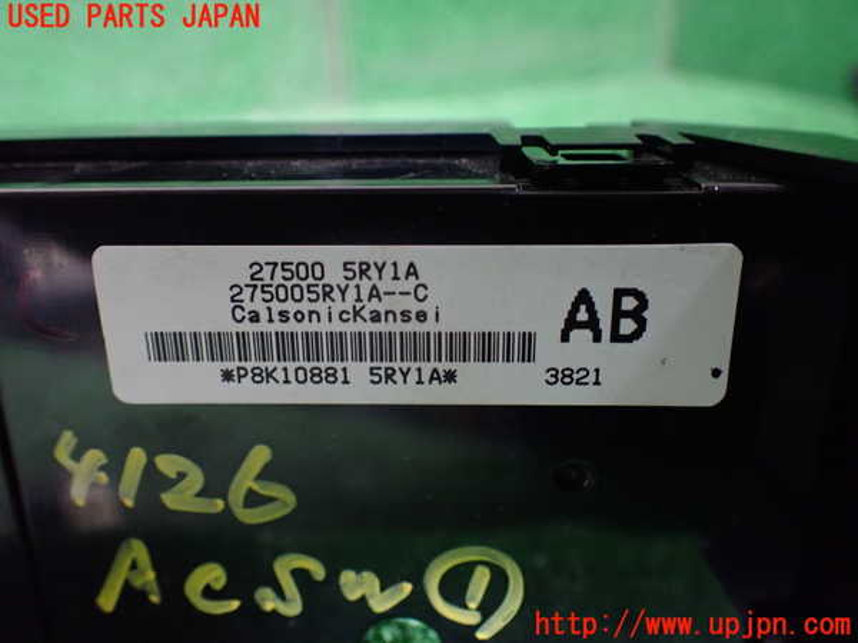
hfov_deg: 60.0
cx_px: 429
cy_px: 322
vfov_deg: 46.8
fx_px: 744
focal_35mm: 30
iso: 800
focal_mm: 5.4
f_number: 2.3
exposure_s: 1/100
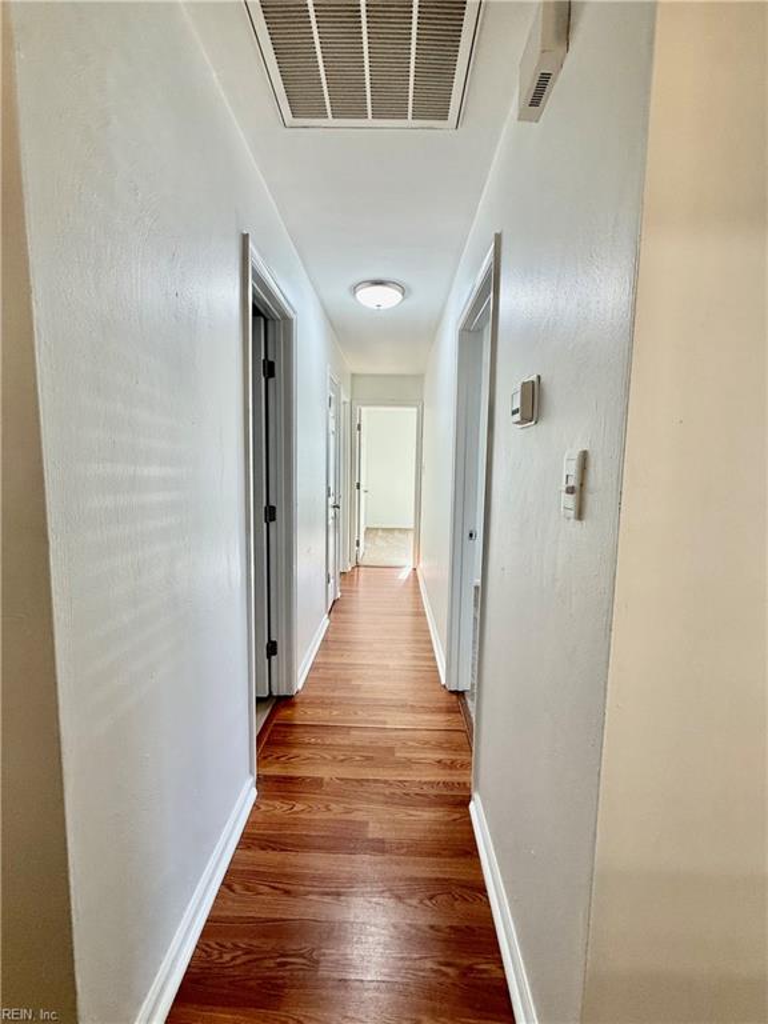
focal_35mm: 14
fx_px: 414
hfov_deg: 85.7
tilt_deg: -5.2
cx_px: 384
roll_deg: -3.8
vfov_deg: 102.1
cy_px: 512
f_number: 2.2
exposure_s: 1/120
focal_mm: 2.22
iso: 100
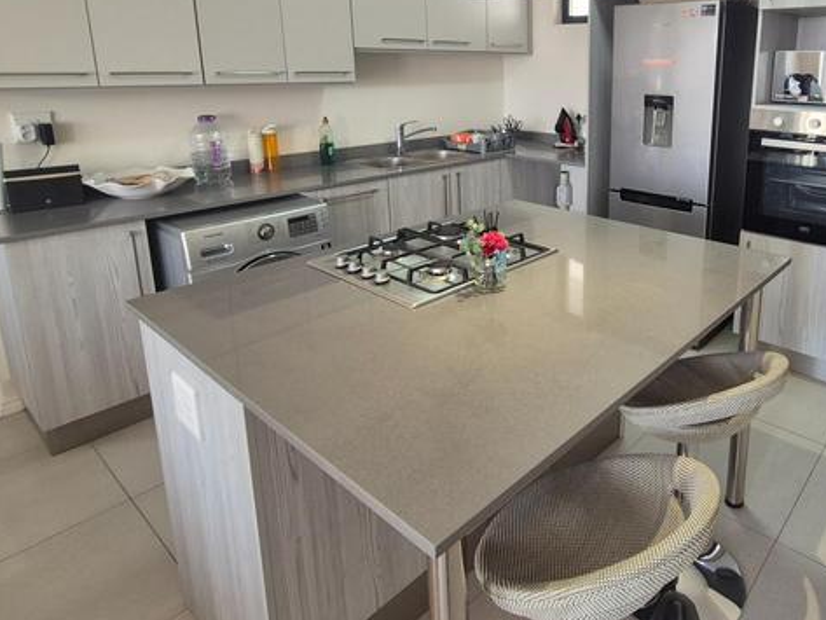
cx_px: 569
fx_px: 525
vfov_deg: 59.3
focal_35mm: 22
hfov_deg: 73.4
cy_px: 194
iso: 100
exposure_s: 1/50
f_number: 2.2
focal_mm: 2.2
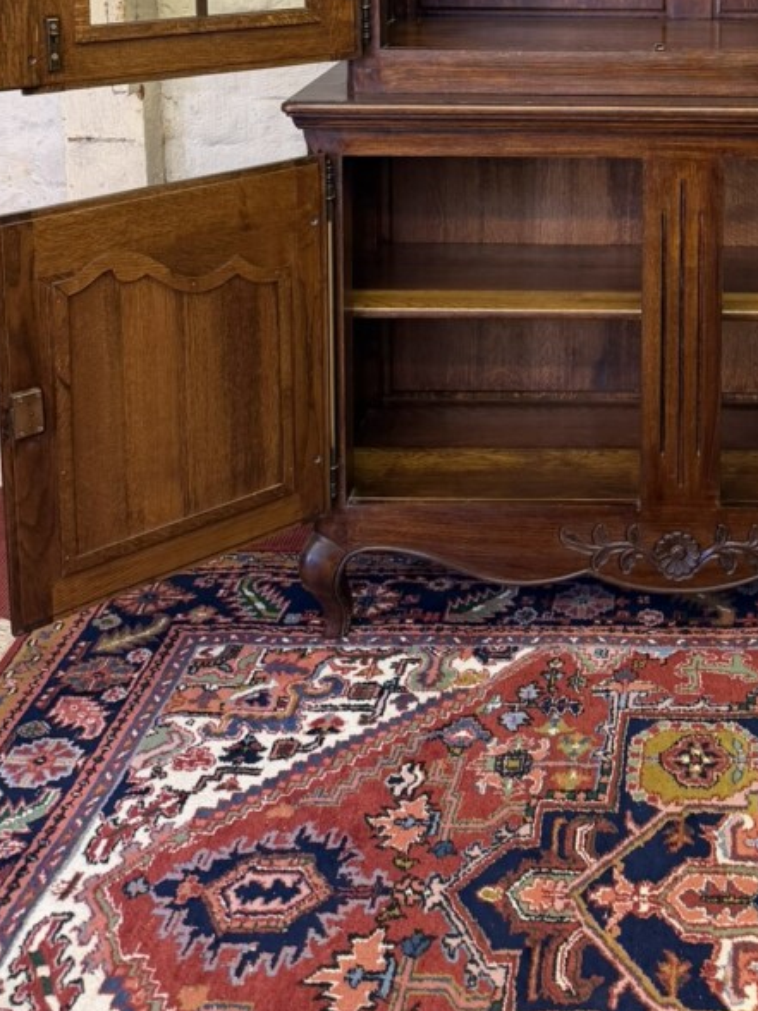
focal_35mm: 49
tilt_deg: -7.7
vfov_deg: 35.2
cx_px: 691
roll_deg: -0.7
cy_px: 0
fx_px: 1431
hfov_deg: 28.5
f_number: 1.78
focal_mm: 6.76
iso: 160
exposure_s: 1/50
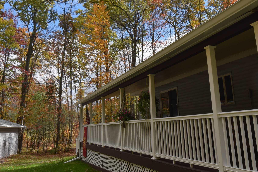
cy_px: 58
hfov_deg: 50.7
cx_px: 130
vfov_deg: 34.7
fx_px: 272
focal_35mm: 38
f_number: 9
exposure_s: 1/320
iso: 200
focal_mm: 14
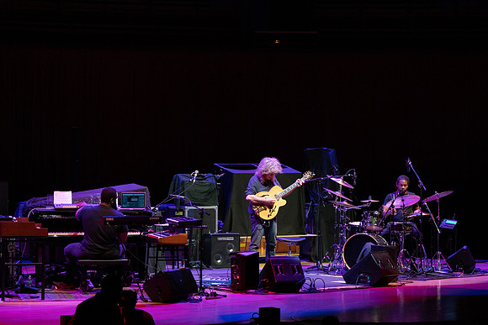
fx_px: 1564
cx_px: 270
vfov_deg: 11.9
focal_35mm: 115
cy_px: 167
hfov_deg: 17.7
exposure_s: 1/250
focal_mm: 100
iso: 3200
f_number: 4.5
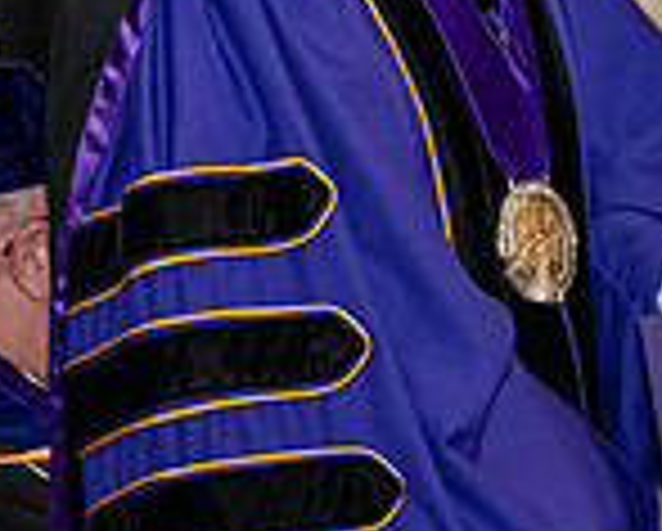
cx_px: 527
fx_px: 5081
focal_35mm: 259
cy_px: 20
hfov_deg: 7.4
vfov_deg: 6.0
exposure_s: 1/200
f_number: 5.6
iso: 2500
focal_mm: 70
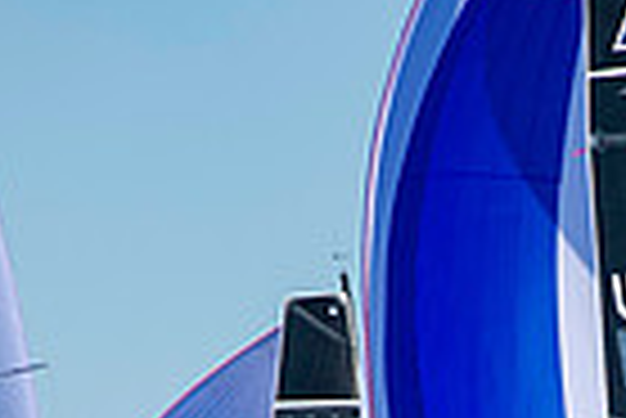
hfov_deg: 2.5
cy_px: 769
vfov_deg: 1.7
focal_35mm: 832
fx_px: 14482
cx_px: 680
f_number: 5
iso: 250
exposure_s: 1/1600
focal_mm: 200
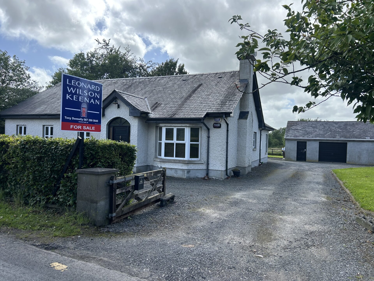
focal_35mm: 26
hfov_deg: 67.3
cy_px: 140
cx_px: 187
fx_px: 281
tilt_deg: -0.9
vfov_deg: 53.1
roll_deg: -0.9
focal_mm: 5.7
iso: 50
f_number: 1.5
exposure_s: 1/2208
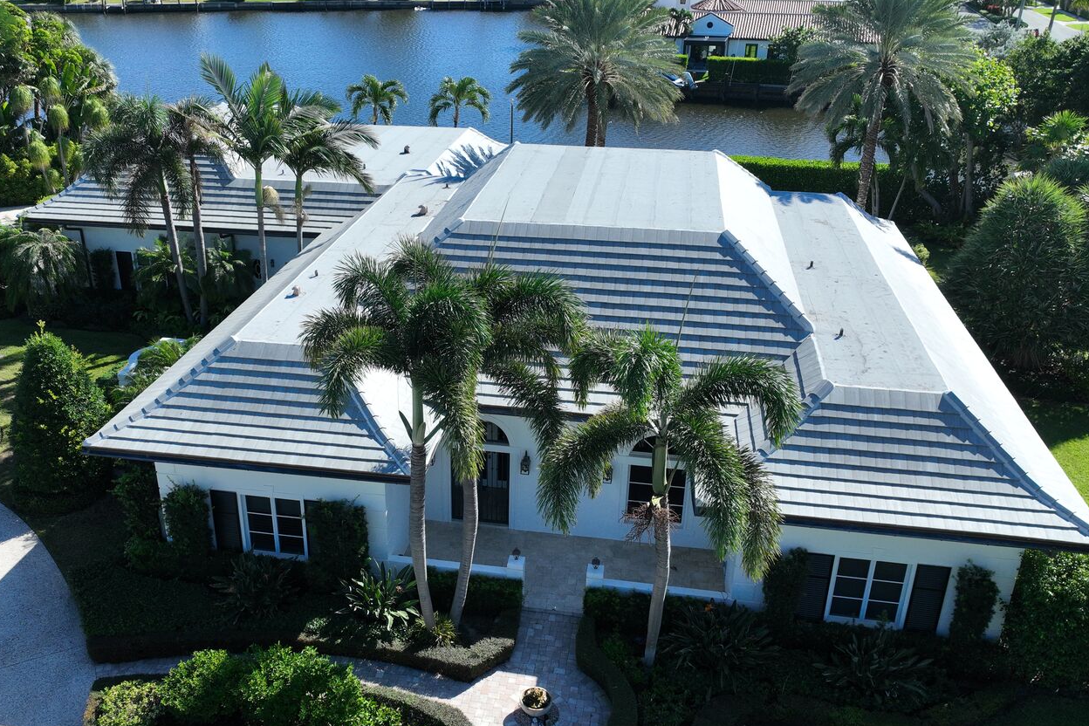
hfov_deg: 58.6
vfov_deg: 41.1
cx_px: 480
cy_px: 380
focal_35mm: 32
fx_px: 968
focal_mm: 12.29
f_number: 2.8
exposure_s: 1/2000
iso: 200
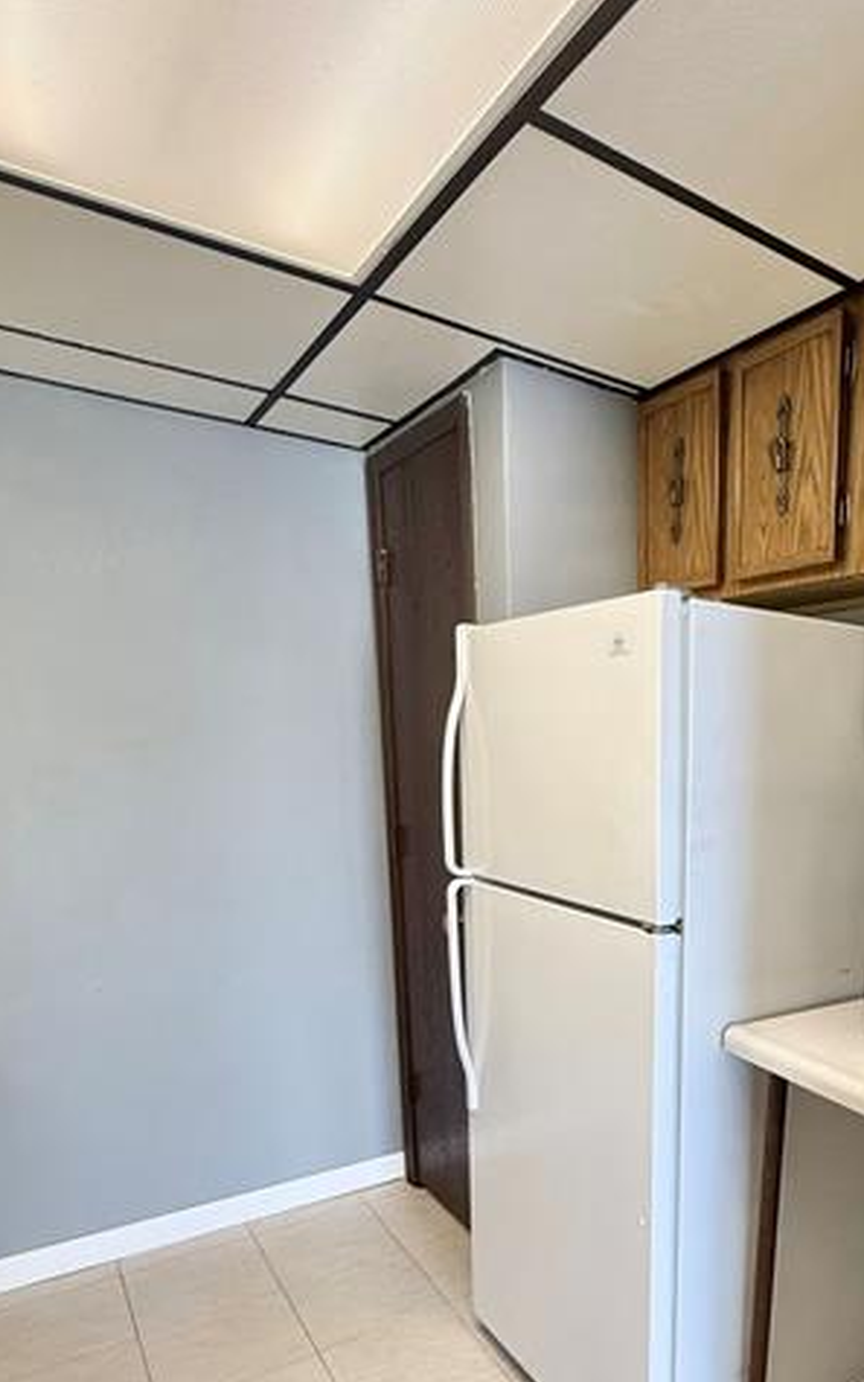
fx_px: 904
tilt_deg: -10.5
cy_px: 922
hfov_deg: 47.4
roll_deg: -2.0
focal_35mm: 24
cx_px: 730
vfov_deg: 72.5
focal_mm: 2.22
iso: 200
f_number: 2.2
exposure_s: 1/120
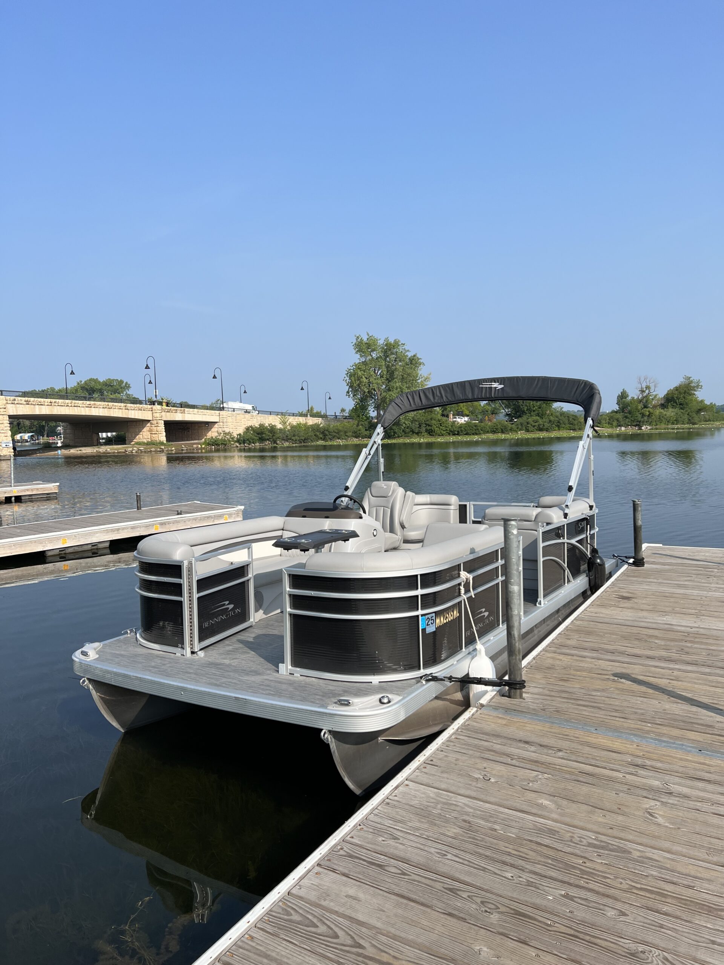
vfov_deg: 67.3
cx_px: 362
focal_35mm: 26
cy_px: 482
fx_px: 725
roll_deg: -0.2
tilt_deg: -1.6
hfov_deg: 53.1
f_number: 1.5
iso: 50
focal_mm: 5.7
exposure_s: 1/3968
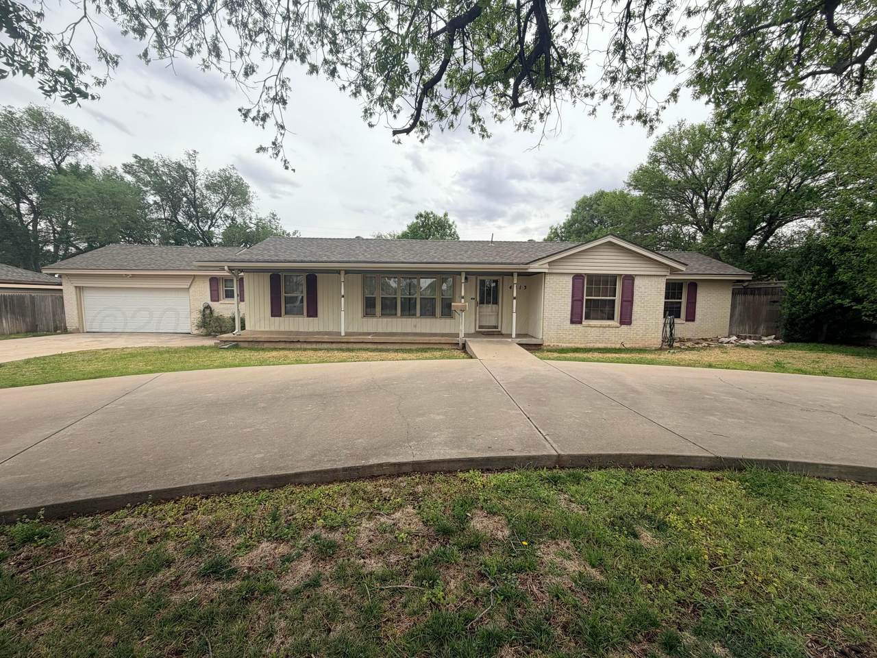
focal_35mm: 14
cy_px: 329
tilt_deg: -5.3
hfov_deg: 102.1
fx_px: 355
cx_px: 438
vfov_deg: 85.7
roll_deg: -0.9
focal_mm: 2.22
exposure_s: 1/770
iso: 25
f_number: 2.2
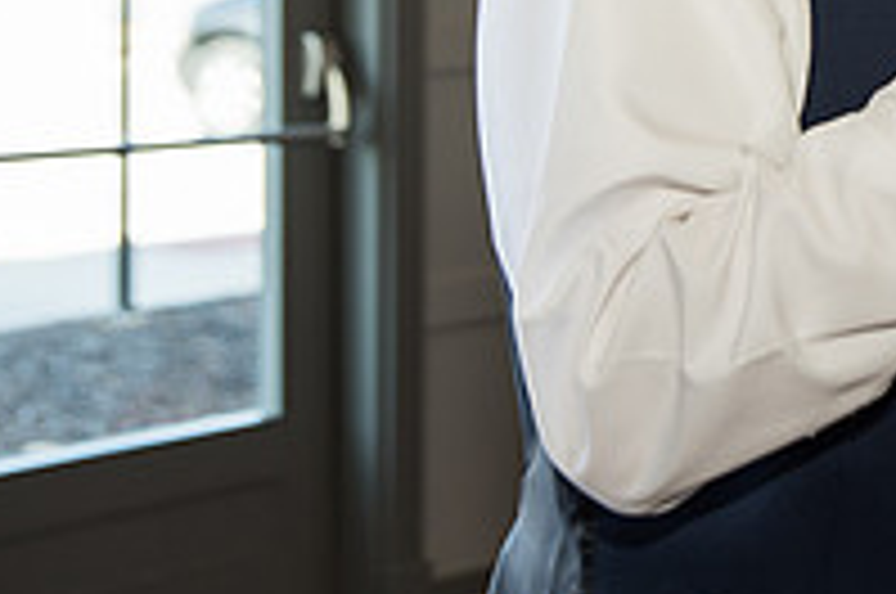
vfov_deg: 12.2
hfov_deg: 17.5
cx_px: 1099
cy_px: 20
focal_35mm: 111
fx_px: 2758
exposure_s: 1/160
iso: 200
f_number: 3.2
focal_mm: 38
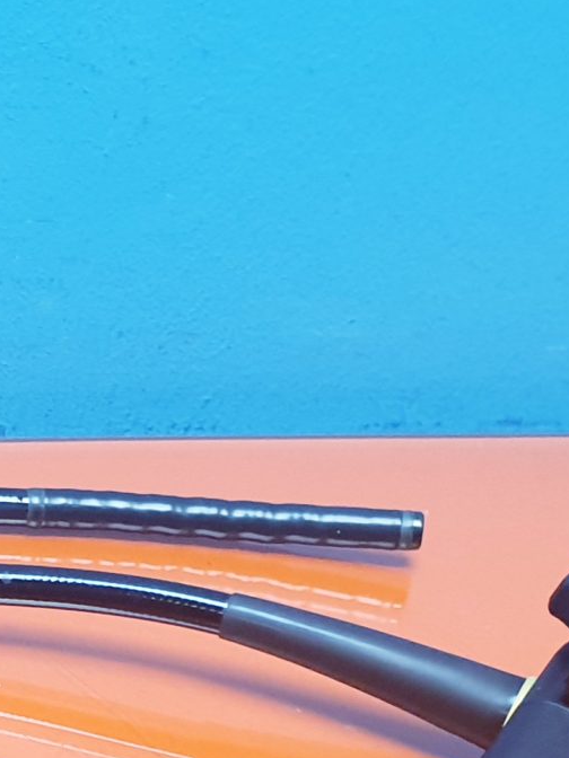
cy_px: 843
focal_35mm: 99
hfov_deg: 13.3
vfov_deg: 19.0
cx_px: -499
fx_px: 2170
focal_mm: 4.3
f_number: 2.4
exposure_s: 1/50
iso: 125
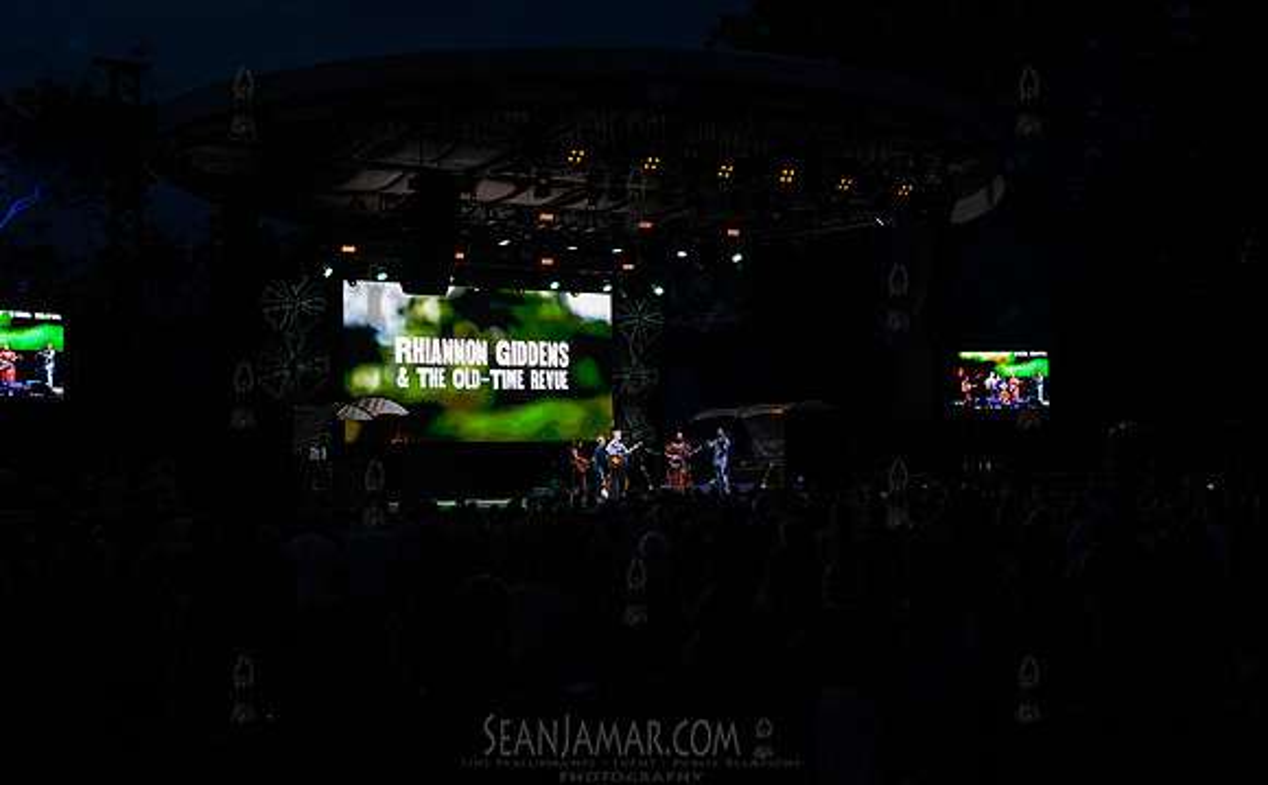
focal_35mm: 39
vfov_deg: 32.5
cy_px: 423
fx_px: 1345
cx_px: 636
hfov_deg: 50.5
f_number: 4
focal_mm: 38
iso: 4000
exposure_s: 1/320
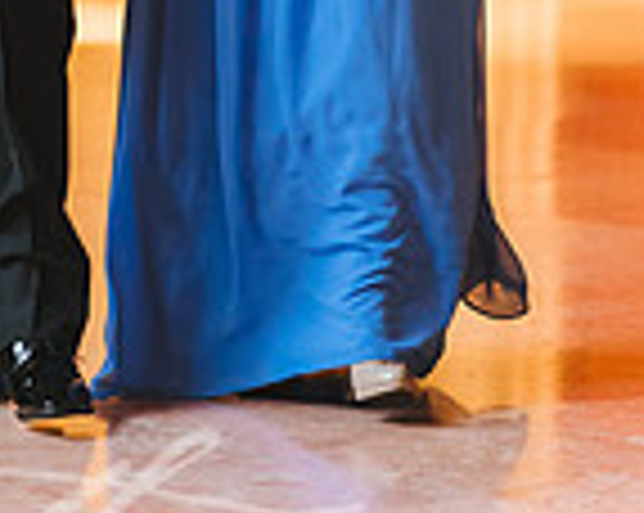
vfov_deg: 6.1
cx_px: 86
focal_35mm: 251
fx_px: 4778
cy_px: -266
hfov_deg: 7.7
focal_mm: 85
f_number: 2
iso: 2500
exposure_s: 1/200
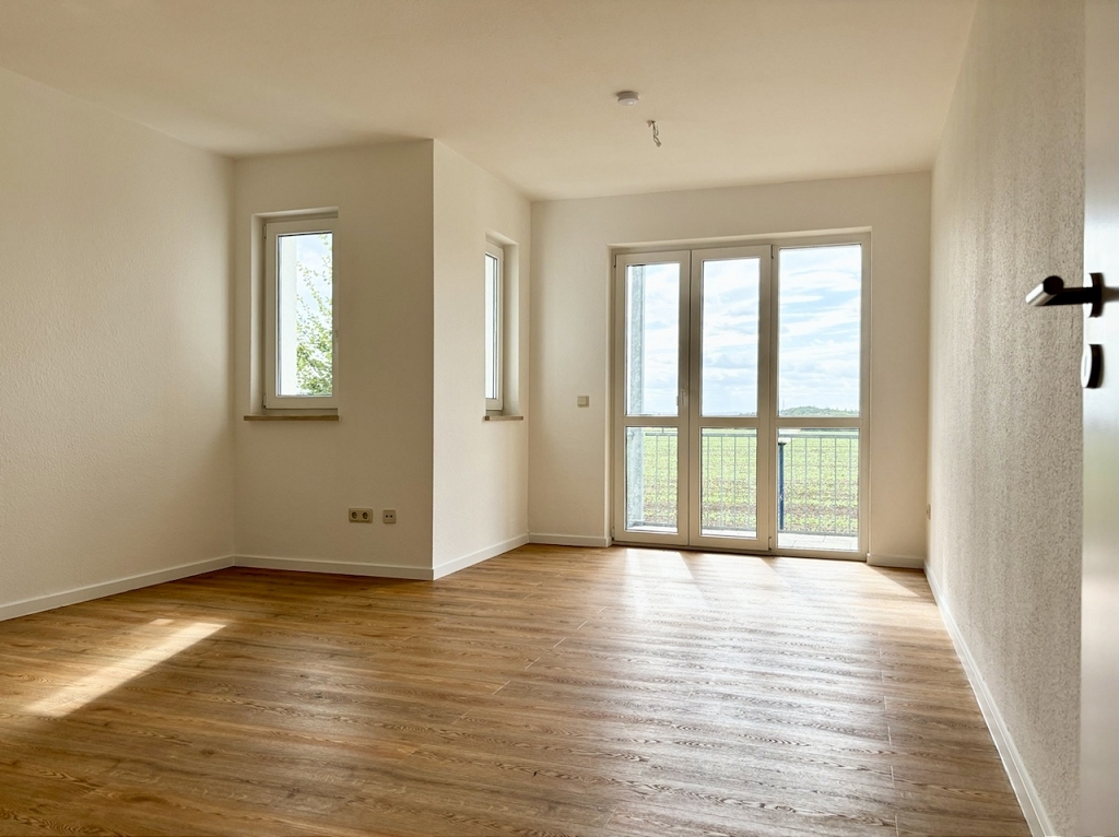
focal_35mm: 26
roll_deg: -0.1
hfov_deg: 67.4
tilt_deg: -0.7
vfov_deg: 53.0
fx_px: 840
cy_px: 418
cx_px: 560
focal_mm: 5.96
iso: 50
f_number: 1.6
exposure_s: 1/626
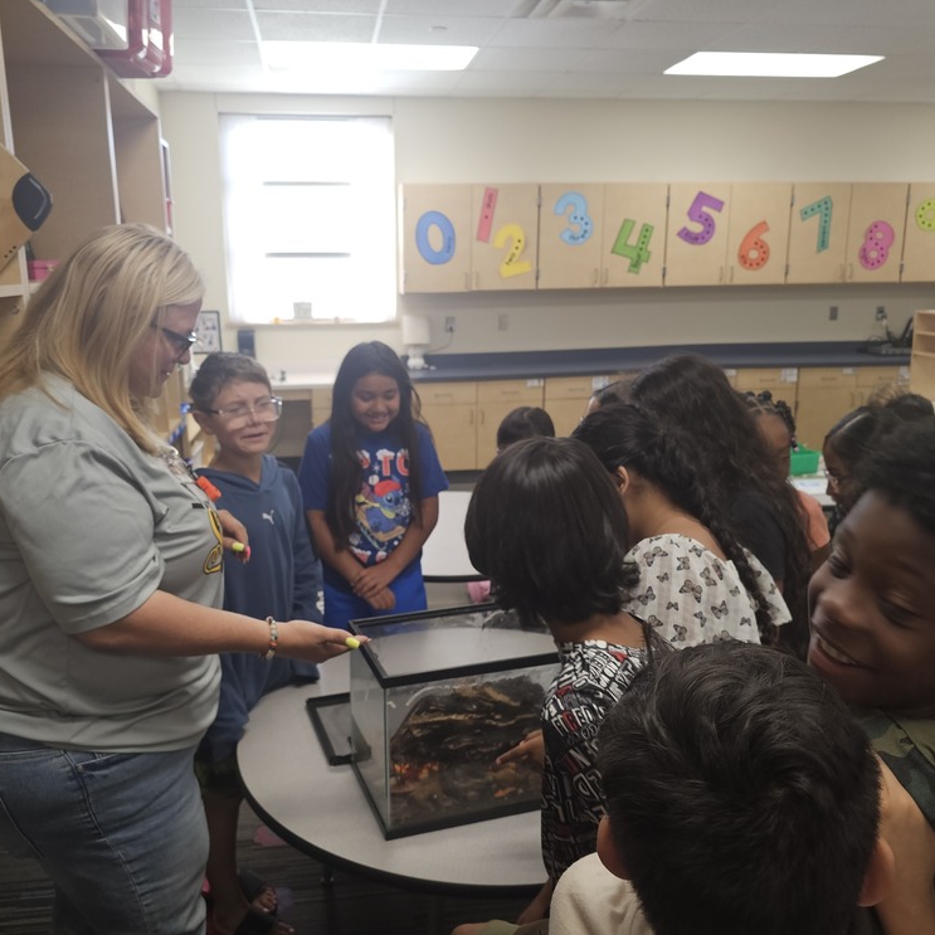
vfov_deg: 57.3
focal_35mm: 28
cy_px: 477
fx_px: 856
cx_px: 429
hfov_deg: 57.2
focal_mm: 6.3
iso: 100
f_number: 1.7
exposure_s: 1/40
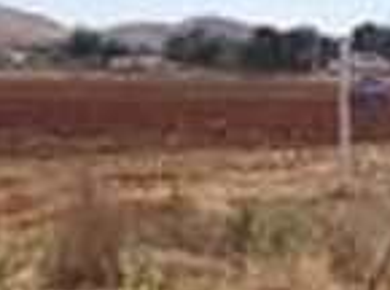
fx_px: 1360
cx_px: 188
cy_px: 111
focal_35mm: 121
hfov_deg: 16.3
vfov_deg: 12.2
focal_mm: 4.28
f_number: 2.4
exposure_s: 1/2632
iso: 50
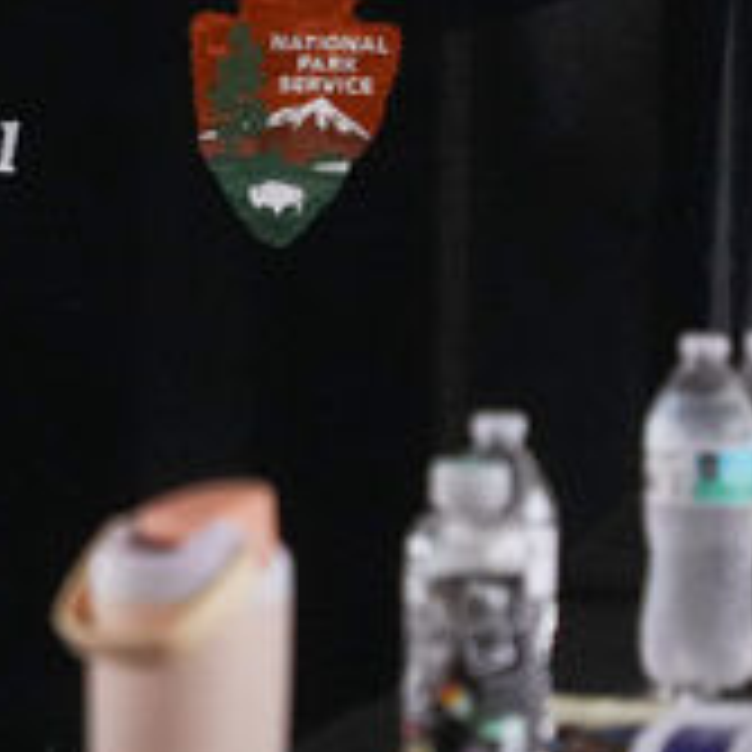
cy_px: -95
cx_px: -567
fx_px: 11797
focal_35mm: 480
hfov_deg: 3.6
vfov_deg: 3.6
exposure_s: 1/125
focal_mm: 92
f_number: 4.5
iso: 5000
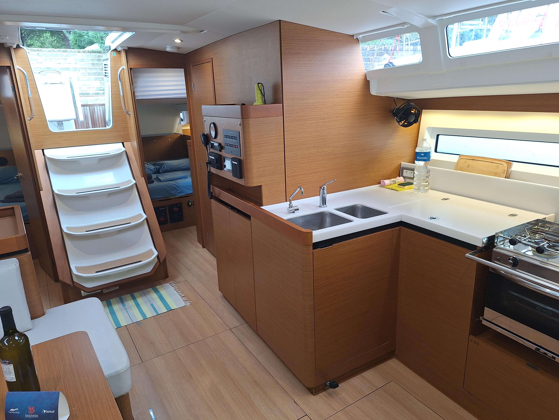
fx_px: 371
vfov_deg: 58.9
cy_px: 210
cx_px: 280
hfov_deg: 73.9
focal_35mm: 23
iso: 64
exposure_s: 1/40
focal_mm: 5.54
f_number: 1.8
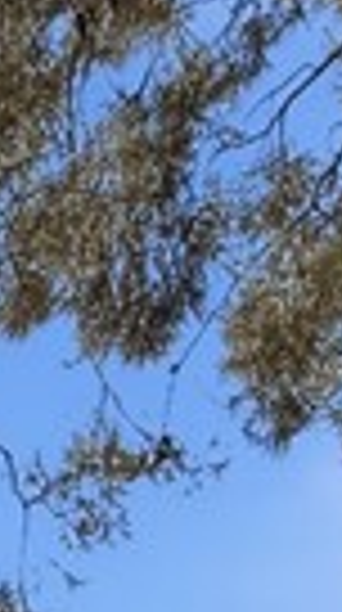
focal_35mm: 115
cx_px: -382
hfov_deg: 9.6
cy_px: 1634
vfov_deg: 12.5
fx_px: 1863
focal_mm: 2.2
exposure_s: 1/770
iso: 25
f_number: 2.2
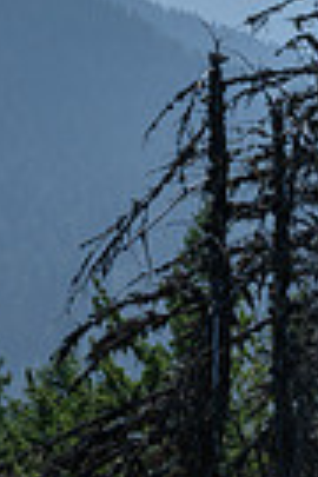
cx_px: 473
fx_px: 2027
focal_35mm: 153
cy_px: 562
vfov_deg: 13.1
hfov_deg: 8.8
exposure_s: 1/320
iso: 400
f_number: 20
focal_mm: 46
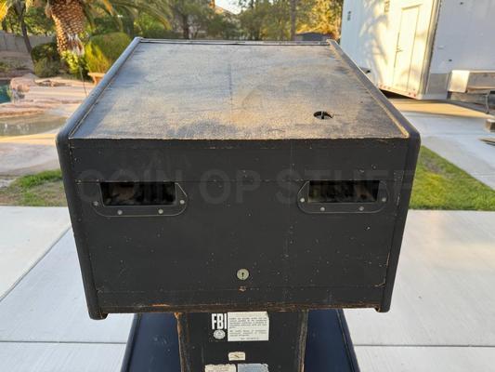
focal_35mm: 24
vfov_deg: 56.8
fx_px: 343
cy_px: 186
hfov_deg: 71.6
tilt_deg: -22.1
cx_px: 248
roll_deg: +0.0
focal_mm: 6.76
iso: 64
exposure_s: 1/282
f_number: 1.78
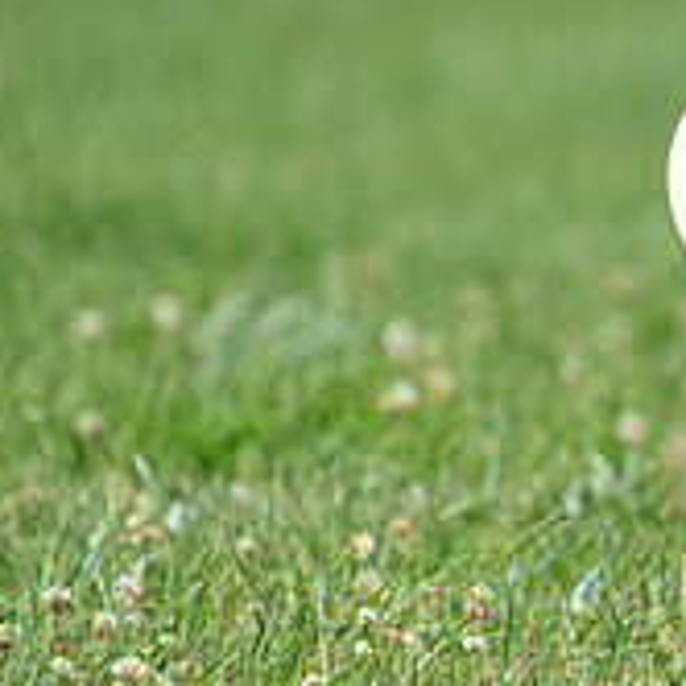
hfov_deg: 1.4
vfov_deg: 1.5
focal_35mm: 1208
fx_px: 27084
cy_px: 130
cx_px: 1103
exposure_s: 1/4000
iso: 1250
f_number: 6.3
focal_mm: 407
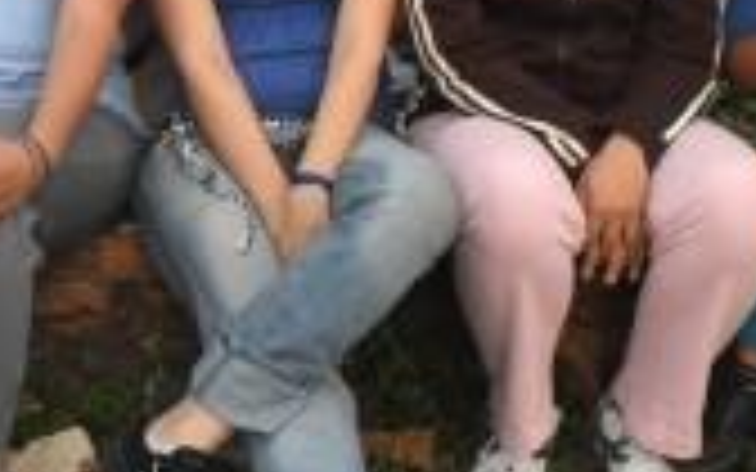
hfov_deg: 20.8
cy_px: -103
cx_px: 162
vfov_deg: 12.9
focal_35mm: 99
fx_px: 2040
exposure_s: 1/350
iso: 100
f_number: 2.8
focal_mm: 6.2
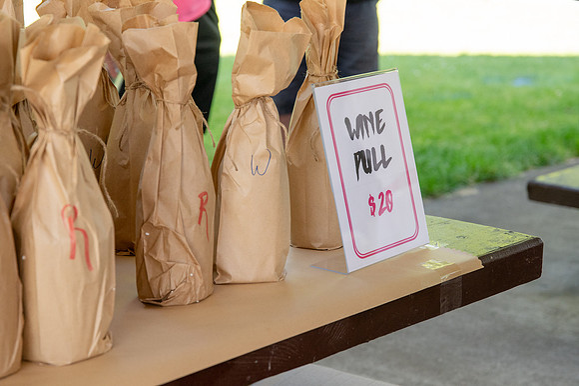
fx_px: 1495
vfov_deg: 14.7
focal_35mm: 93
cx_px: 290
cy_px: 193
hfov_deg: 21.9
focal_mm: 62
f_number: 4
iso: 800
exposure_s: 1/400
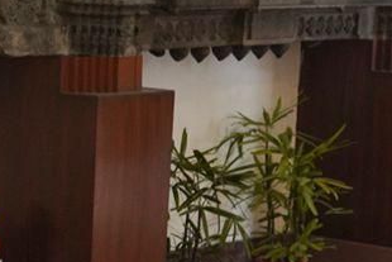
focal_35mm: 155
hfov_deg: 11.9
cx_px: -365
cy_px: 161
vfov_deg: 8.9
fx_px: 1688
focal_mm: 24
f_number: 5
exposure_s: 1/100
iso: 800
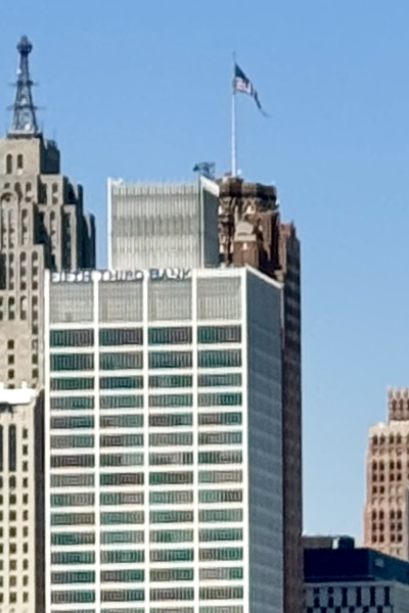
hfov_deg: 4.1
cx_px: 1177
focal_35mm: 328
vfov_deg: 6.3
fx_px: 5589
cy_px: 360
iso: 64
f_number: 1.78
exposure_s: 1/5376
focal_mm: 6.76
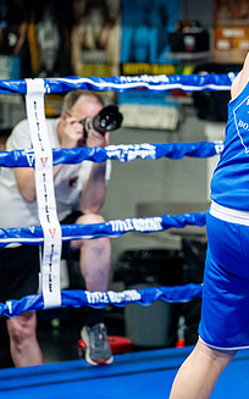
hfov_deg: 8.6
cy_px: 176
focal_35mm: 152
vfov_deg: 13.8
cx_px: 255
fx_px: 1653
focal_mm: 84
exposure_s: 1/1000
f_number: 2
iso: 4000
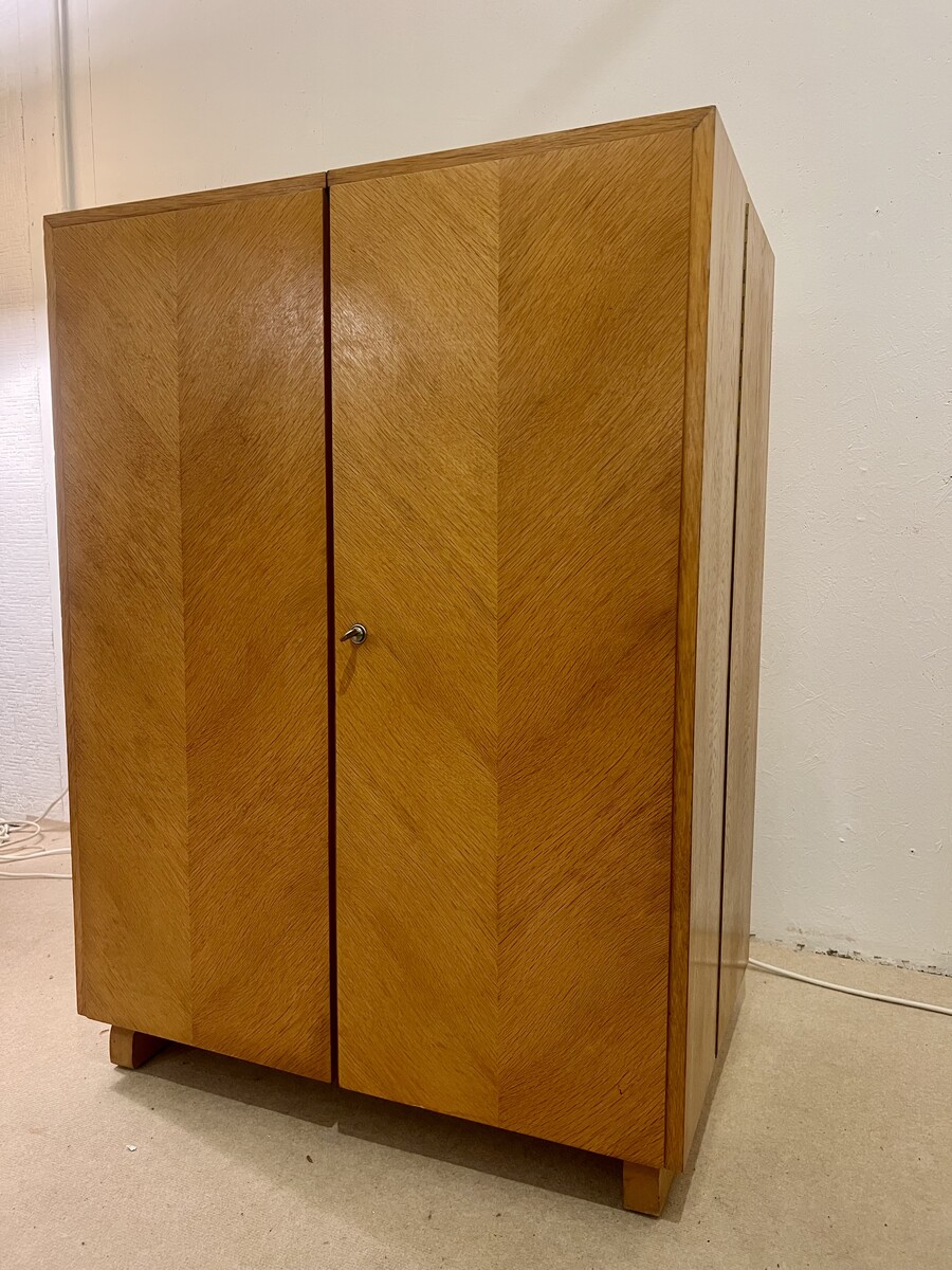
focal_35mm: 26
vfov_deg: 67.3
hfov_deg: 53.1
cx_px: 476
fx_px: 953
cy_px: 635
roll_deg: +1.2
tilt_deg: -7.1
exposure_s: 1/50
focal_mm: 5.7
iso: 200
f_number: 1.5
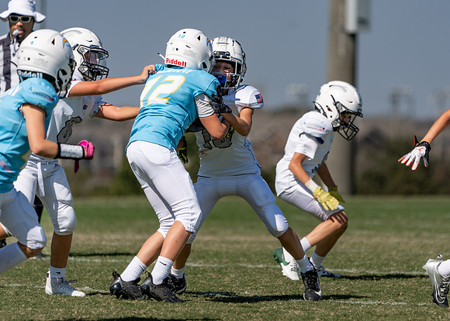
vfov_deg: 3.2
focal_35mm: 446
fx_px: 5705
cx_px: 283
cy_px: 152
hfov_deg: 4.5
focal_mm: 361
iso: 100
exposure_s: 1/1600
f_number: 5.6
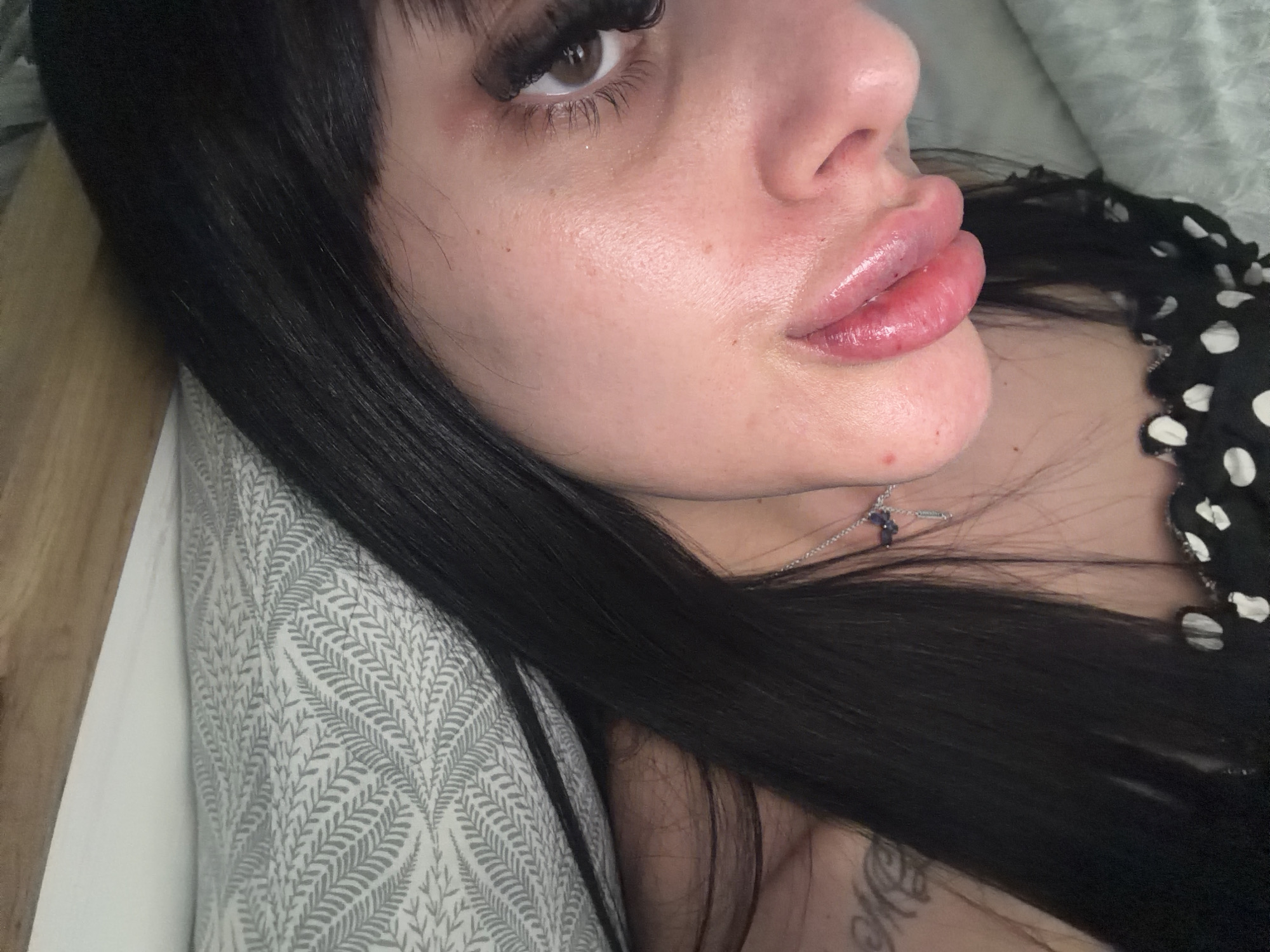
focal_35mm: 23
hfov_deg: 73.9
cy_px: 476
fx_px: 844
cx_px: 635
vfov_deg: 58.9
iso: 200
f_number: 1.9
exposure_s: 1/40
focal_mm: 2.71
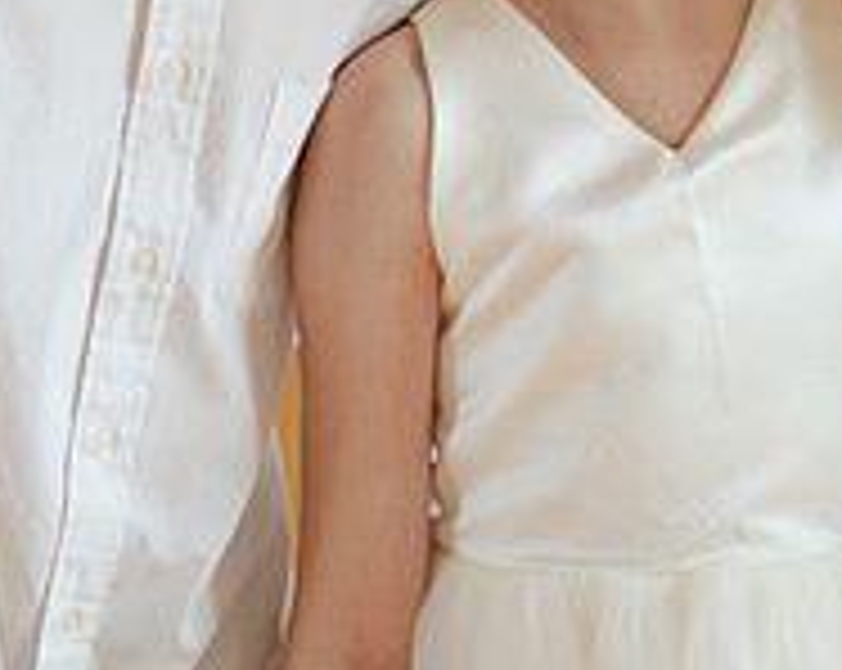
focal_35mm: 245
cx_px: 774
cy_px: -106
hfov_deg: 7.9
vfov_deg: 6.3
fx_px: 6096
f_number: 1.8
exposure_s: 1/160
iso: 500
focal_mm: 56
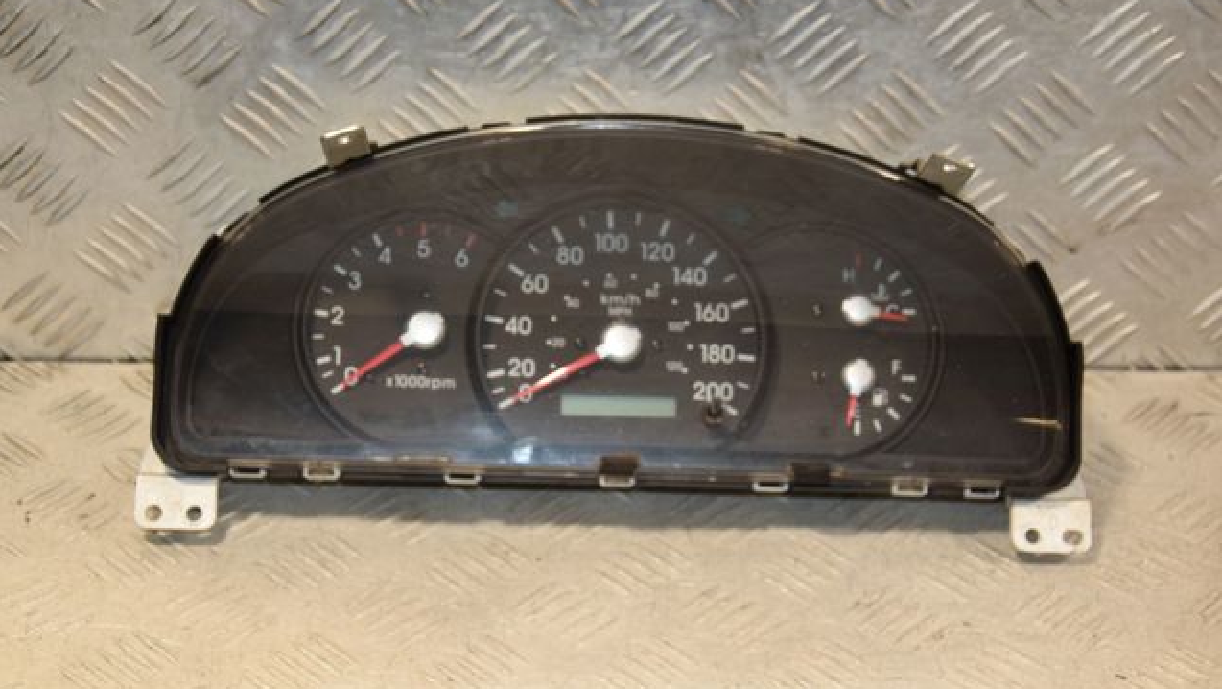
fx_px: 2658
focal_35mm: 82
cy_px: 353
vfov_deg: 14.8
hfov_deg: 25.9
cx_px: 610
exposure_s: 1/200
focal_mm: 52
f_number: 5
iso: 800
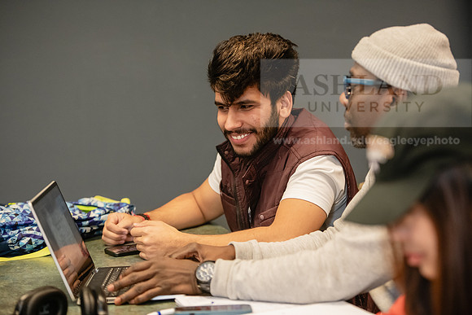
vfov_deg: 13.0
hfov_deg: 19.5
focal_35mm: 105
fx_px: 1377
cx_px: 236
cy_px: 158
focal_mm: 105
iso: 2500
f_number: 3.2
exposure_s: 1/200
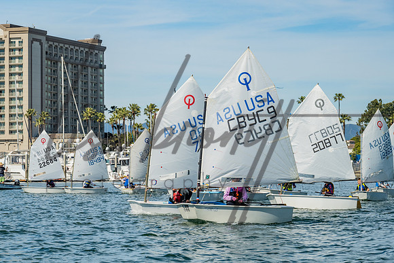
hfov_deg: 16.4
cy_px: 138
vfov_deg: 11.0
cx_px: 151
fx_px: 1364
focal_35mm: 125
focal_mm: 101
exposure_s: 1/500
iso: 250
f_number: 10
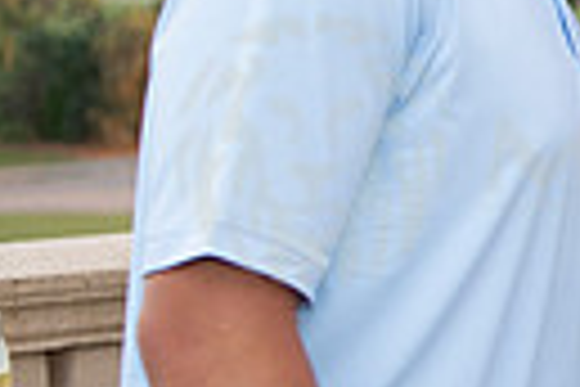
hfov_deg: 11.8
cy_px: 151
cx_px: 1115
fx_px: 2529
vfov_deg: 8.7
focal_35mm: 157
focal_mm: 35
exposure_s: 1/80
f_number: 2.5
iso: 125
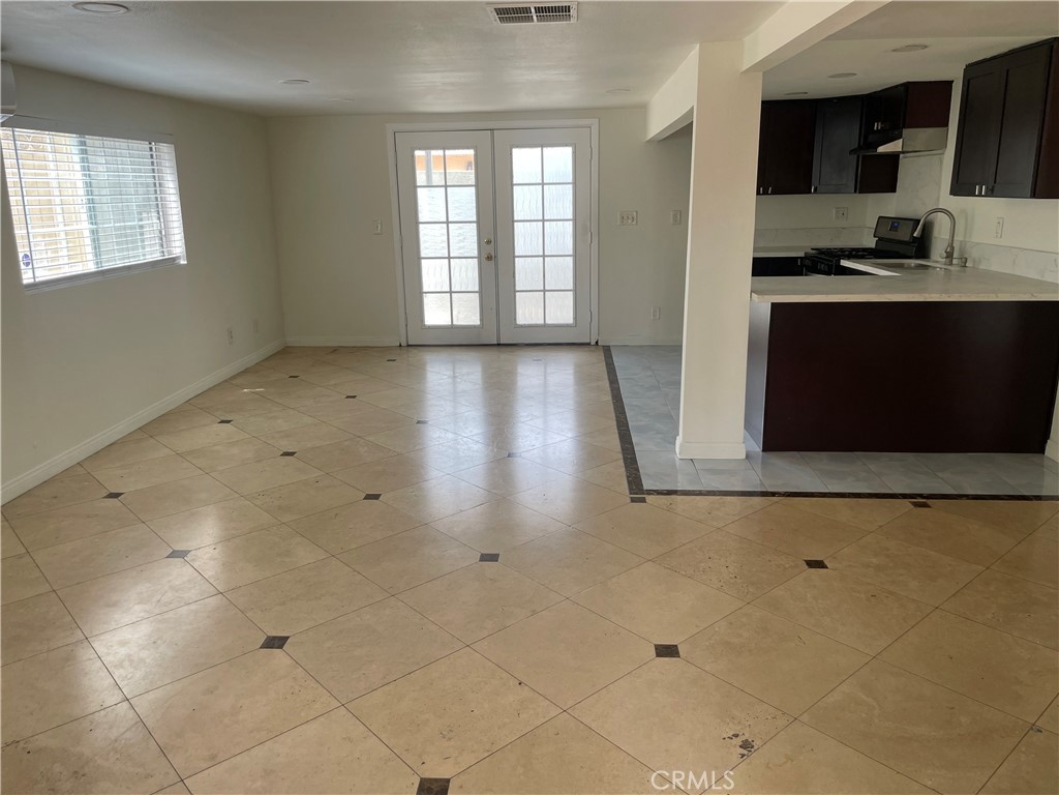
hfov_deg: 67.3
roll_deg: +0.5
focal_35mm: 26
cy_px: 398
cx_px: 530
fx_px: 795
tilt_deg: -11.1
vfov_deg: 53.1
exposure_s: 1/121
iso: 50
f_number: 1.6
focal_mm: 4.2
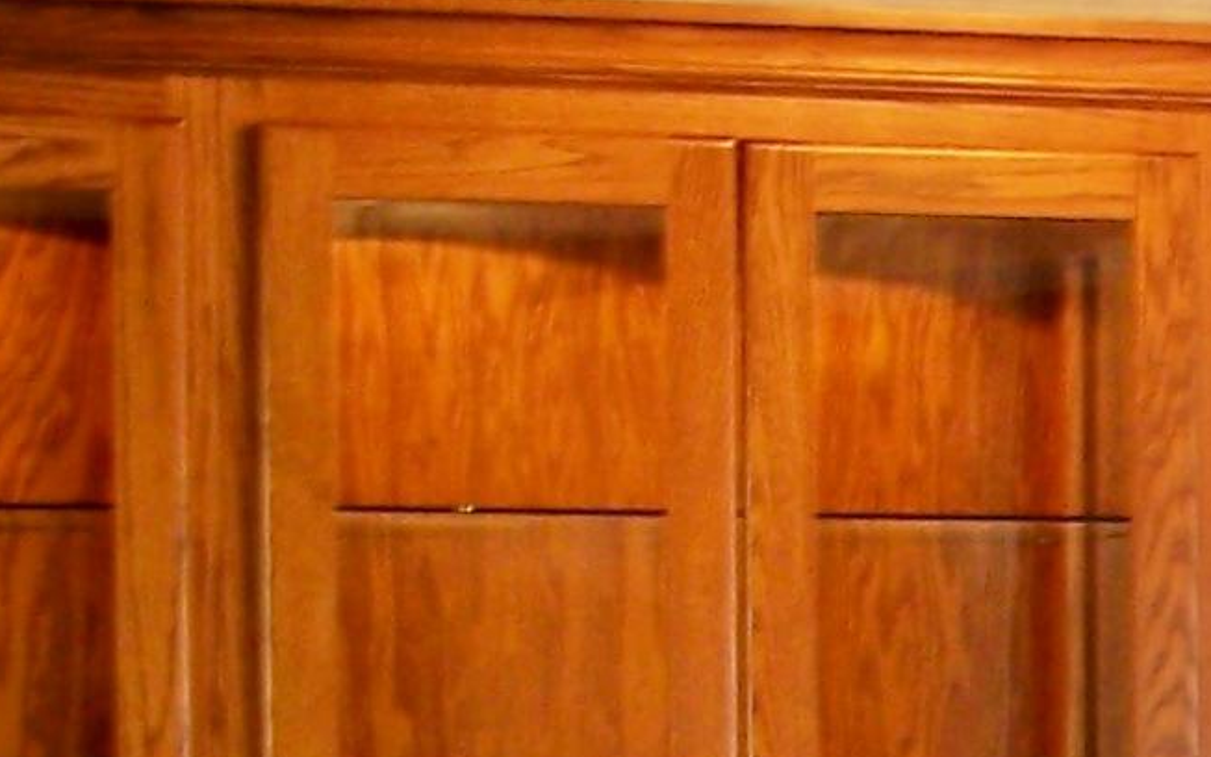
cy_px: 1150
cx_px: 1778
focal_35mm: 185
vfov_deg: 7.0
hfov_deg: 10.9
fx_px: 6105
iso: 64
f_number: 2.8
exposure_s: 1/5
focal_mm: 6.3
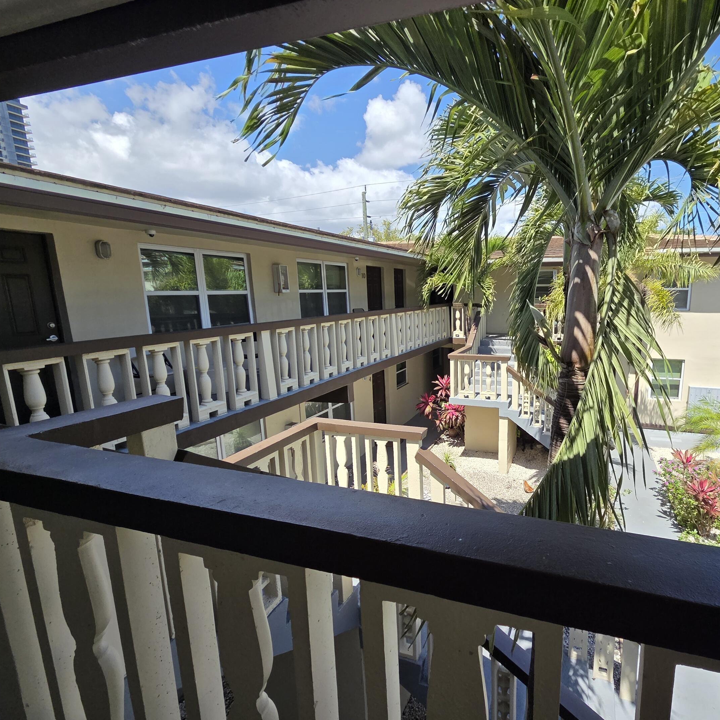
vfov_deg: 87.4
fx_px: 377
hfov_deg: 85.1
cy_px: 369
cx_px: 465
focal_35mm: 16
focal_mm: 2.2
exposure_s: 1/1307
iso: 50
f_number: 2.2
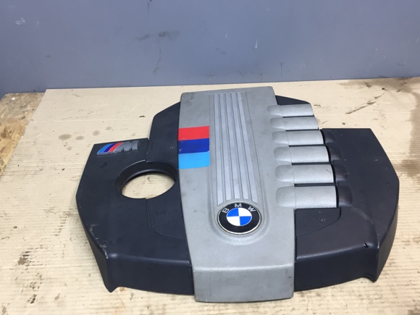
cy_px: 161
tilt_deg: -41.1
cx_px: 215
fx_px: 388
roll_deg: -1.3
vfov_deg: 44.2
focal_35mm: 32
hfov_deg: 56.8
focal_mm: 4.15
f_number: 2.2
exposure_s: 1/33
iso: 80
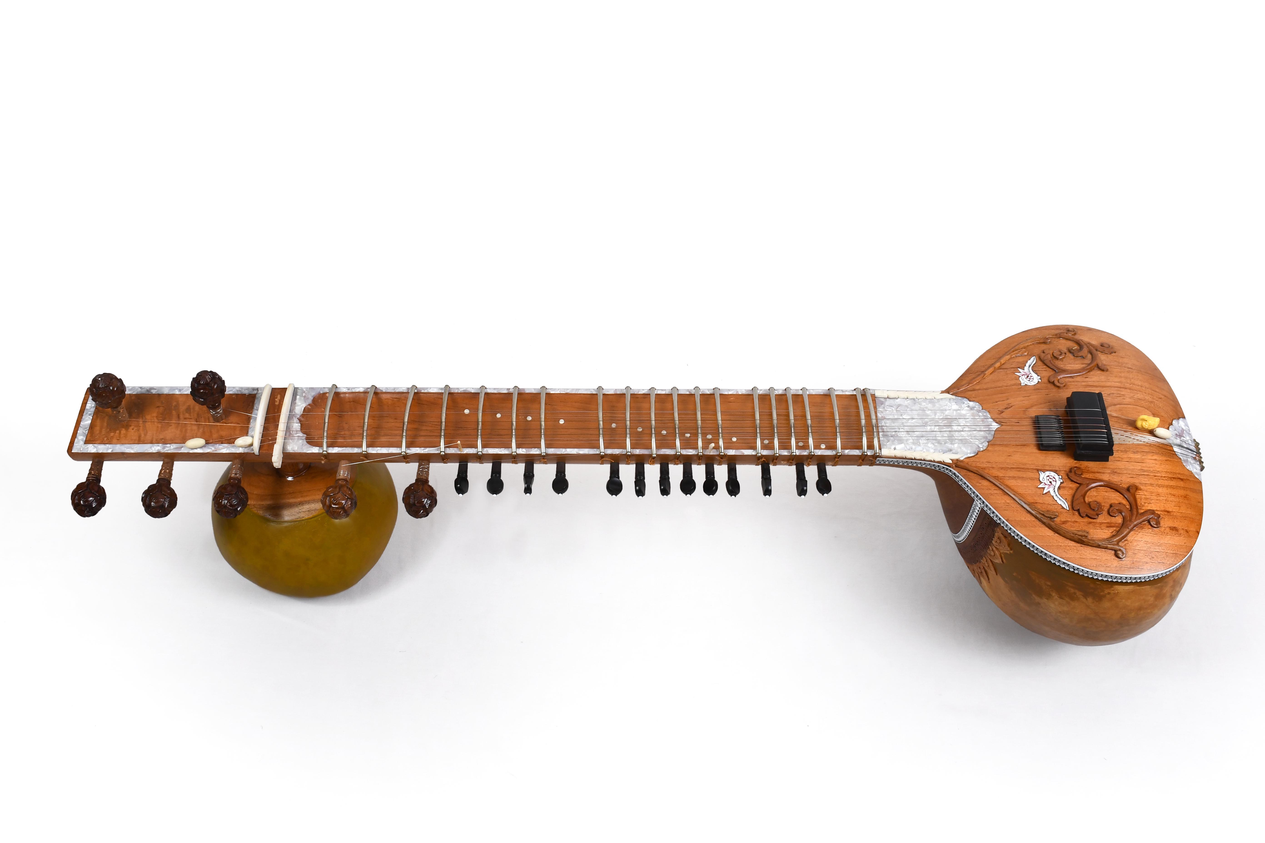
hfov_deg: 55.8
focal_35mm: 34
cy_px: 422
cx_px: 632
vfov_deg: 38.9
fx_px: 1195
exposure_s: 1/125
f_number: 9
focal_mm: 23
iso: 250
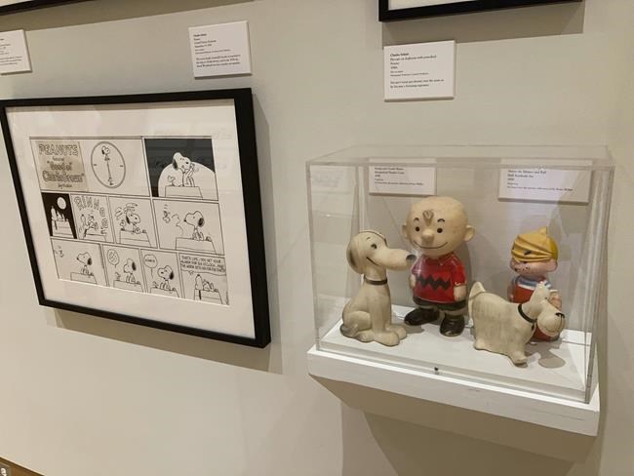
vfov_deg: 49.8
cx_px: 317
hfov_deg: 63.4
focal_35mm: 28
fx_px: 513
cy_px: 238
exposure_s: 1/60
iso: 160
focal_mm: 3.99
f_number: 1.8
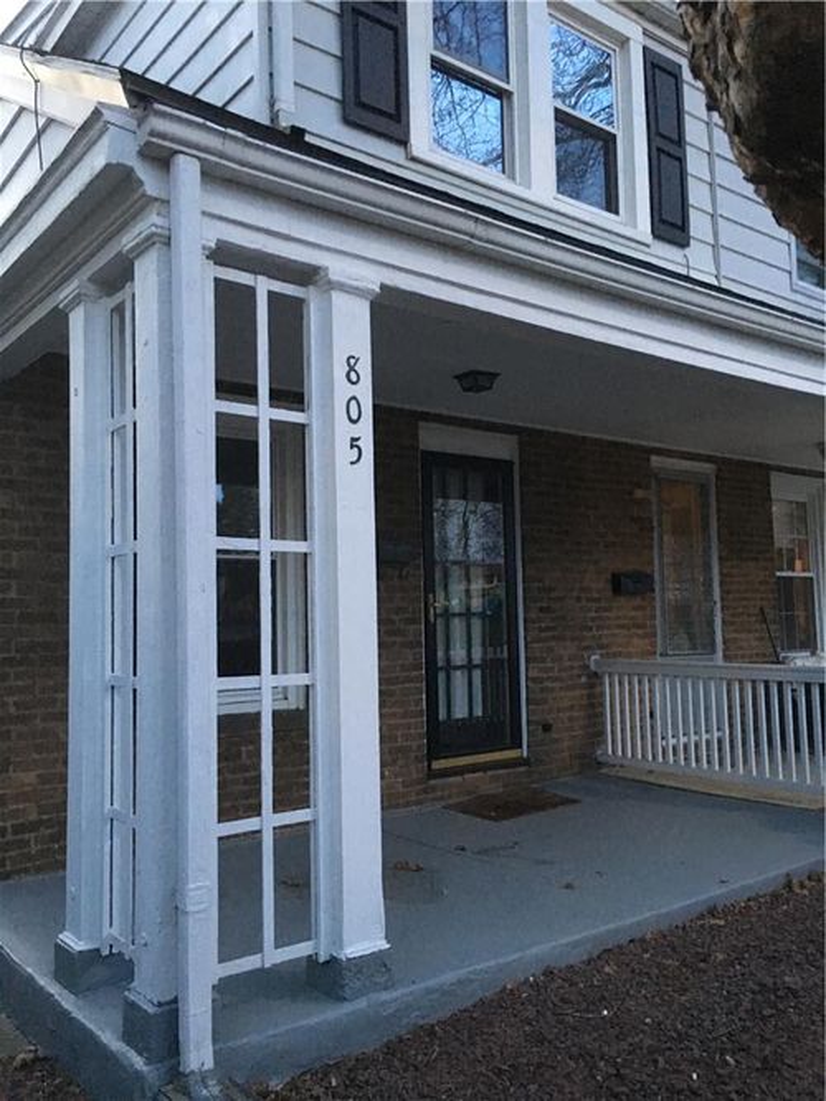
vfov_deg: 61.7
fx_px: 923
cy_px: 550
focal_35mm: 29
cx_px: 413
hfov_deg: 48.2
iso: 500
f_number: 2.2
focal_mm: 4.15
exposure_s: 1/15
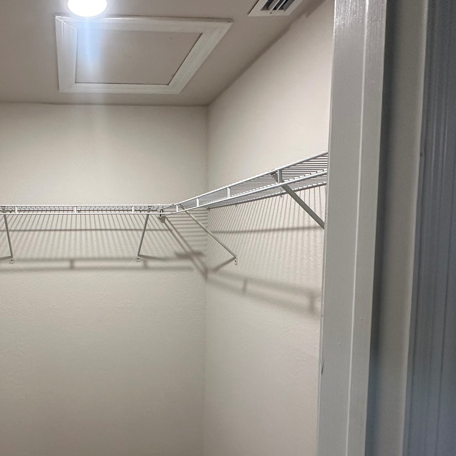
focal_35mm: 24
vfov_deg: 64.7
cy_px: 263
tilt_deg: -3.5
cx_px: 93
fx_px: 358
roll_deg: +1.0
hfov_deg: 60.0
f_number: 2.2
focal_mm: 2.22
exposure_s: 1/120
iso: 200
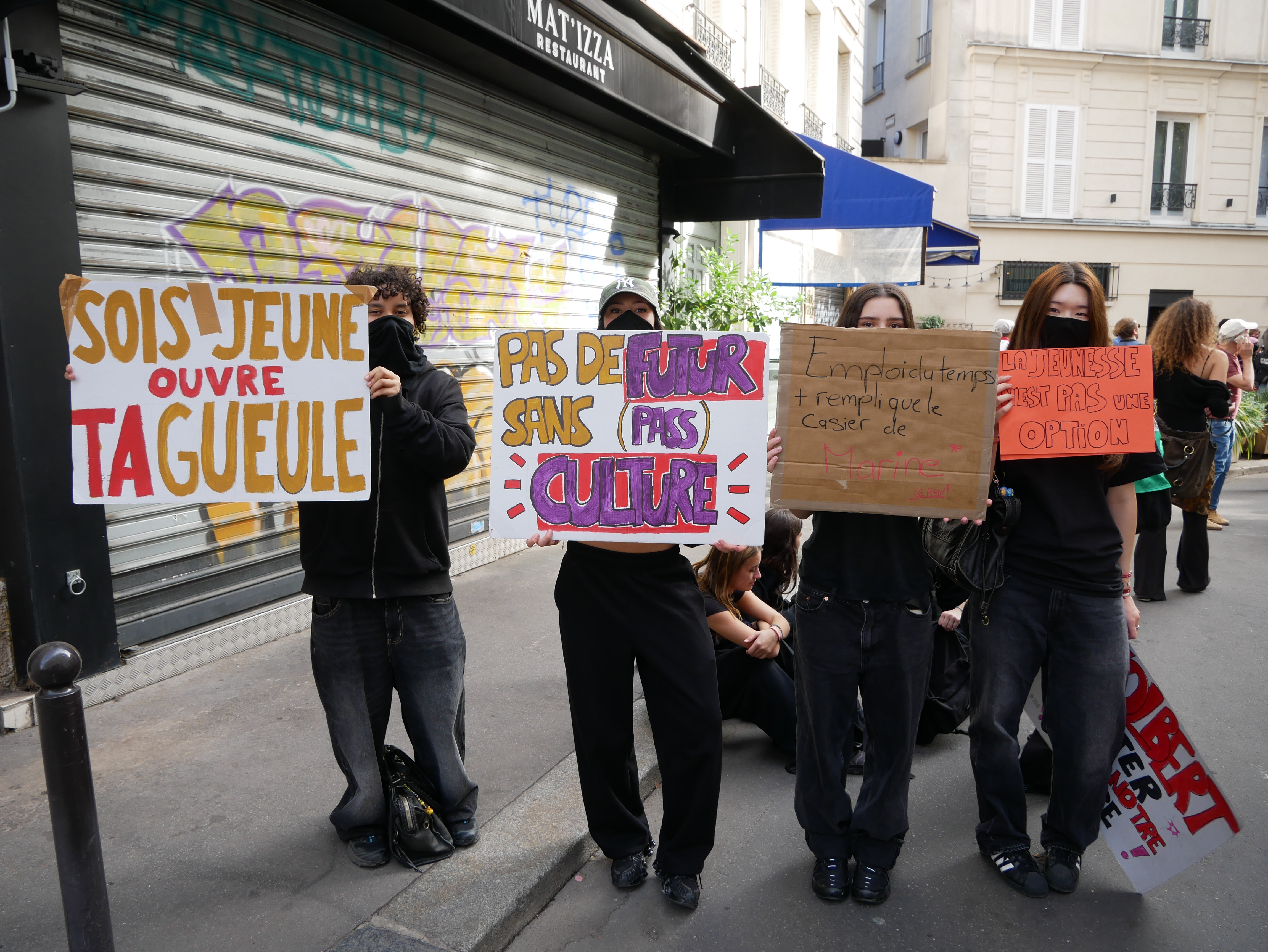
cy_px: 476
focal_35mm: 24
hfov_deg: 71.6
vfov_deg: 56.9
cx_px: 634
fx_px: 879
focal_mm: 12
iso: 200
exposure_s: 1/125
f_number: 4
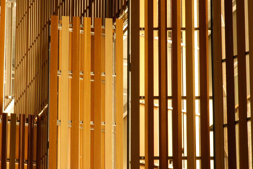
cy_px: 105
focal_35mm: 201
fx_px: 1414
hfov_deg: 10.2
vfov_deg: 6.9
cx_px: 96
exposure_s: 10
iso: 100
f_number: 8
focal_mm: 70
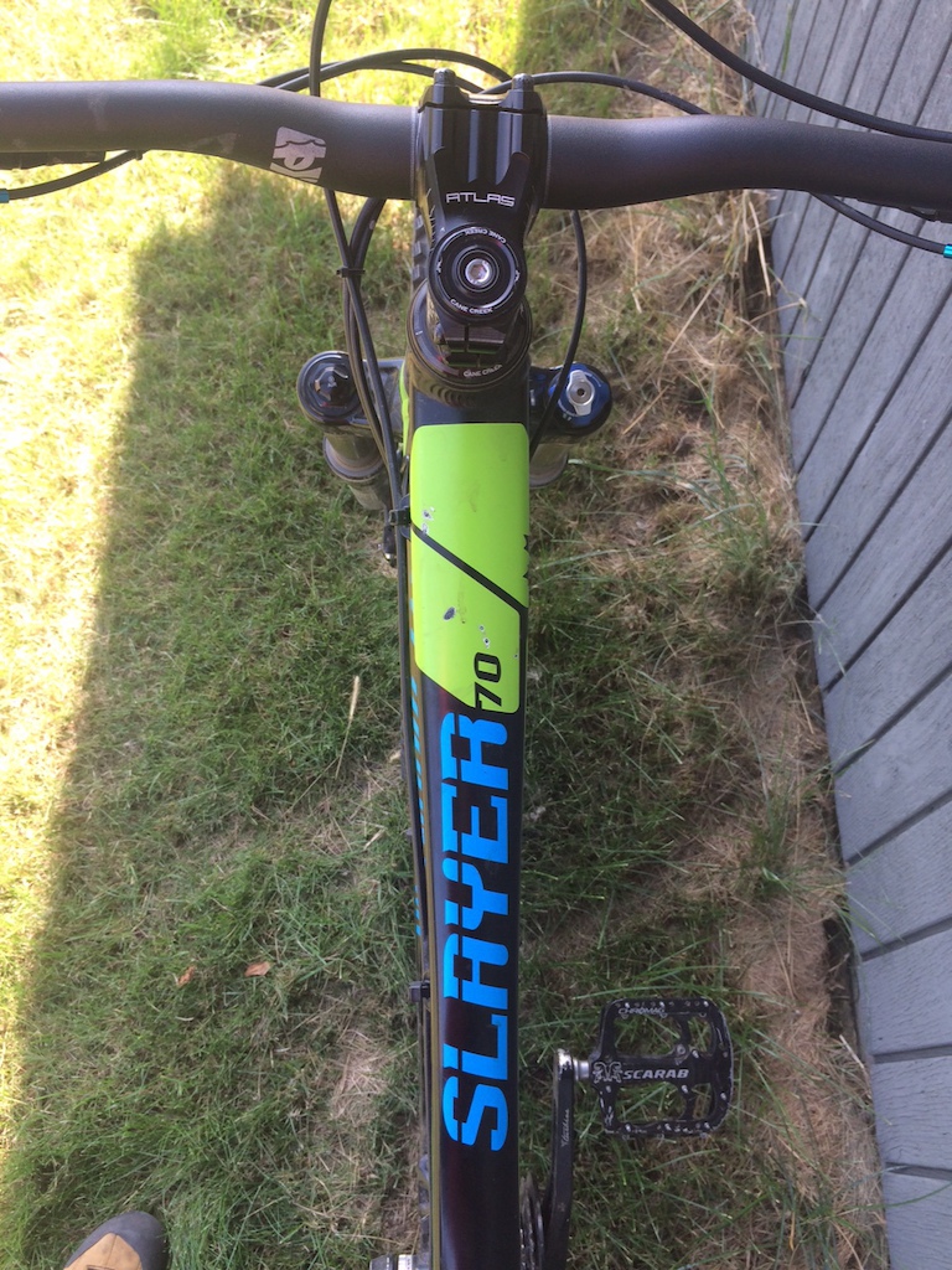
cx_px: 476
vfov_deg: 61.7
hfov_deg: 48.2
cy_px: 635
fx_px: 1063
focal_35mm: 29
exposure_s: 1/120
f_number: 2.2
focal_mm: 4.15
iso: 32
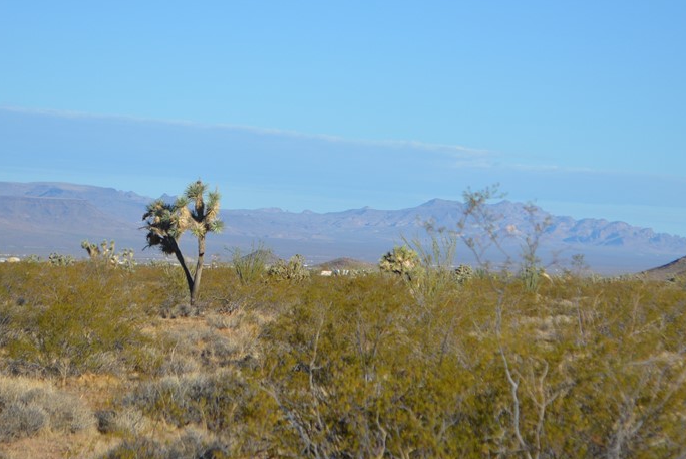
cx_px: 358
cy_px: 248
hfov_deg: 15.7
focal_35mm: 131
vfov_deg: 10.5
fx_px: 2494
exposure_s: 1/1600
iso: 400
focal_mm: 55
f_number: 6.3
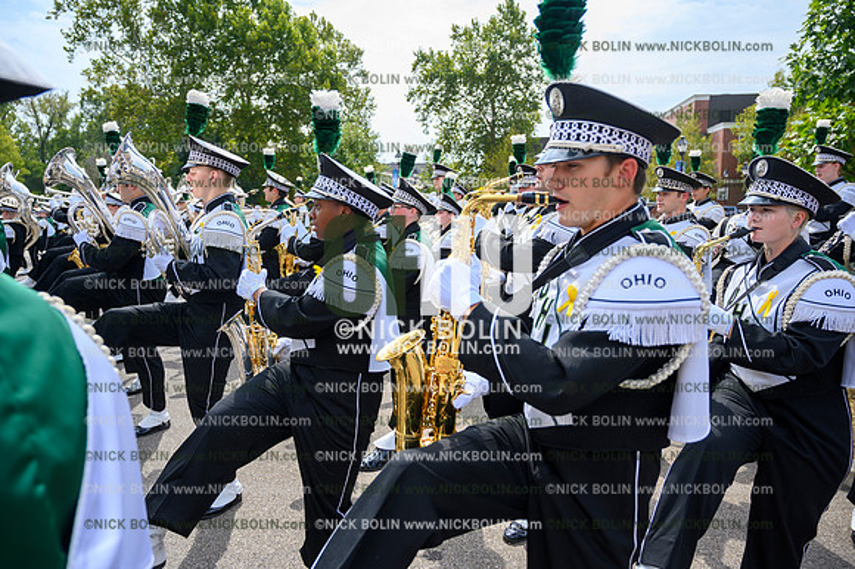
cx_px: 428
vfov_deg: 52.1
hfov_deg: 72.6
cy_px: 284
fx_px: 582
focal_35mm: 24
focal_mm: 24.5
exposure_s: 1/800
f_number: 4
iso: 100
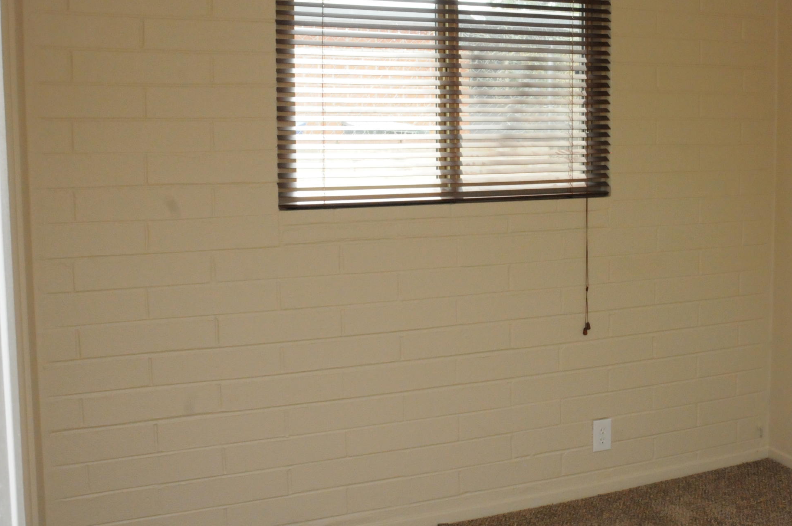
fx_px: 923
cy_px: 186
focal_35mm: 42
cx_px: 559
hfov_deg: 45.4
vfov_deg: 31.6
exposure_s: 1/60
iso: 1600
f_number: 13
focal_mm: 18
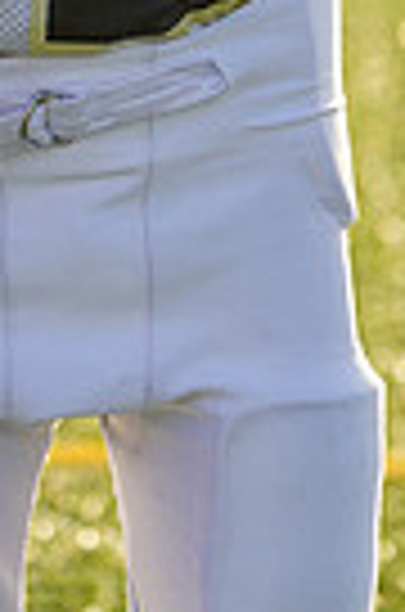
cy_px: -364
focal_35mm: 868
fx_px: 14722
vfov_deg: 2.4
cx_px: 22
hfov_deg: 1.6
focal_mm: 203
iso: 100
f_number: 5.6
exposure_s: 1/250
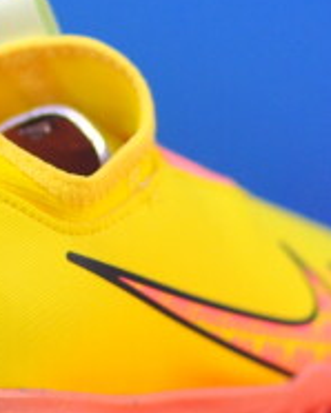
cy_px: 8
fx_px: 3695
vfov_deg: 6.4
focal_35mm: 302
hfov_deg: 5.1
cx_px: -87
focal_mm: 50
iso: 250
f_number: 2.2
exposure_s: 1/320
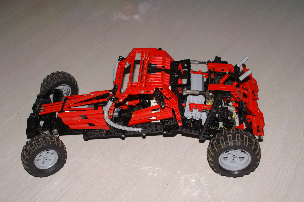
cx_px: 152
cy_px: 101
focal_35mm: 52
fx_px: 443
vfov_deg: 25.7
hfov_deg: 37.9
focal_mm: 35
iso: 400
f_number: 5.6
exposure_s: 1/60
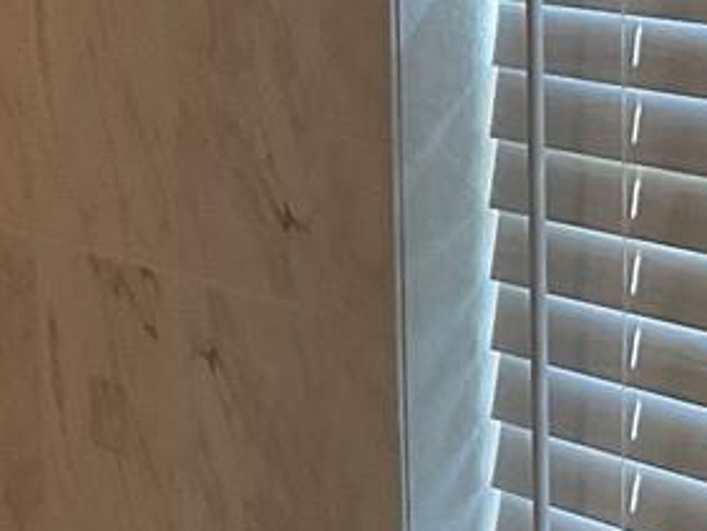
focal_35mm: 165
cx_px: 299
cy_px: 461
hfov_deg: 12.0
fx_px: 3371
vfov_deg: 9.0
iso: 125
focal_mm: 3
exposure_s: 1/60
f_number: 1.8
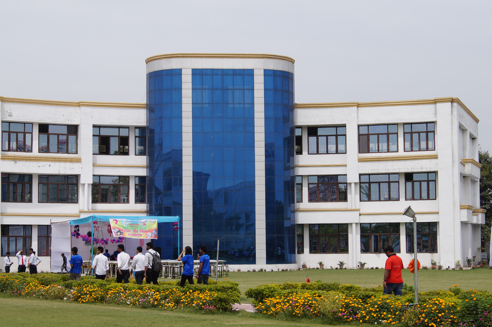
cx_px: 227
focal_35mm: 66
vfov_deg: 20.7
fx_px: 896
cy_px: 190
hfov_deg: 30.7
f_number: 11
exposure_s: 1/200
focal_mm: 35
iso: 100
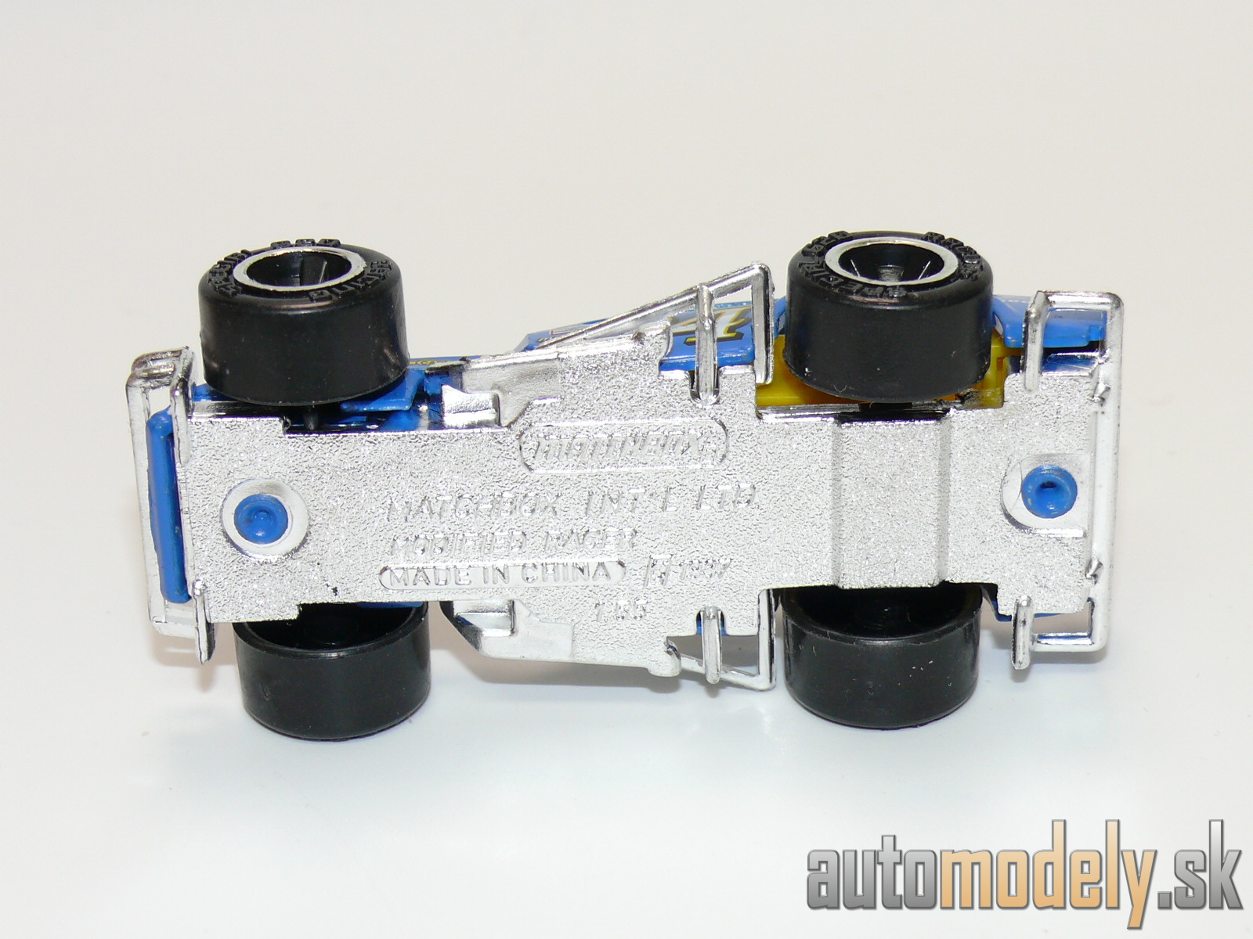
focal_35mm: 89
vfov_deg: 16.6
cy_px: 470
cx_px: 626
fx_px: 3222
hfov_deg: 22.0
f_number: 4
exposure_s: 1/30
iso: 100
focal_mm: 12.5
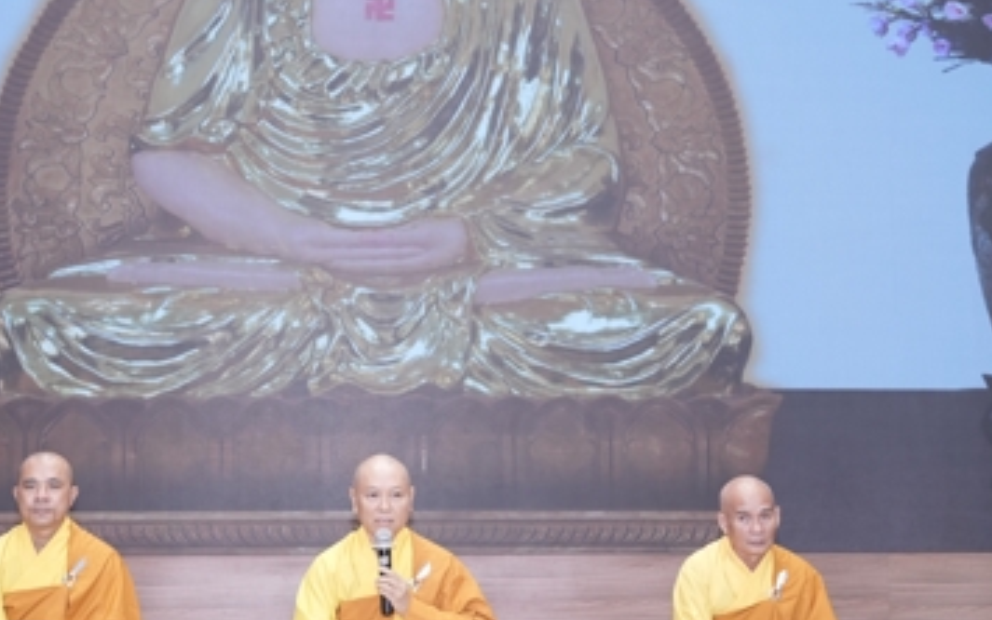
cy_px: 261
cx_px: 400
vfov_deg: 18.9
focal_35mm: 69
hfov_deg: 29.7
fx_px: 1866
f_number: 2.8
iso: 1000
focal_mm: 37
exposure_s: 1/125
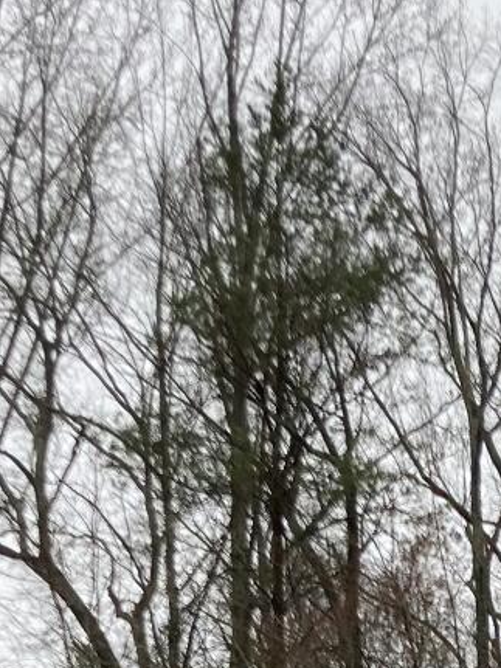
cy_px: 1172
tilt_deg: +1.7
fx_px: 2510
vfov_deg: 13.7
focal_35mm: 130
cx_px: 566
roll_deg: +2.2
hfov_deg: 11.2
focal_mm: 3.99
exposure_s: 1/393
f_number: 1.8
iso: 20
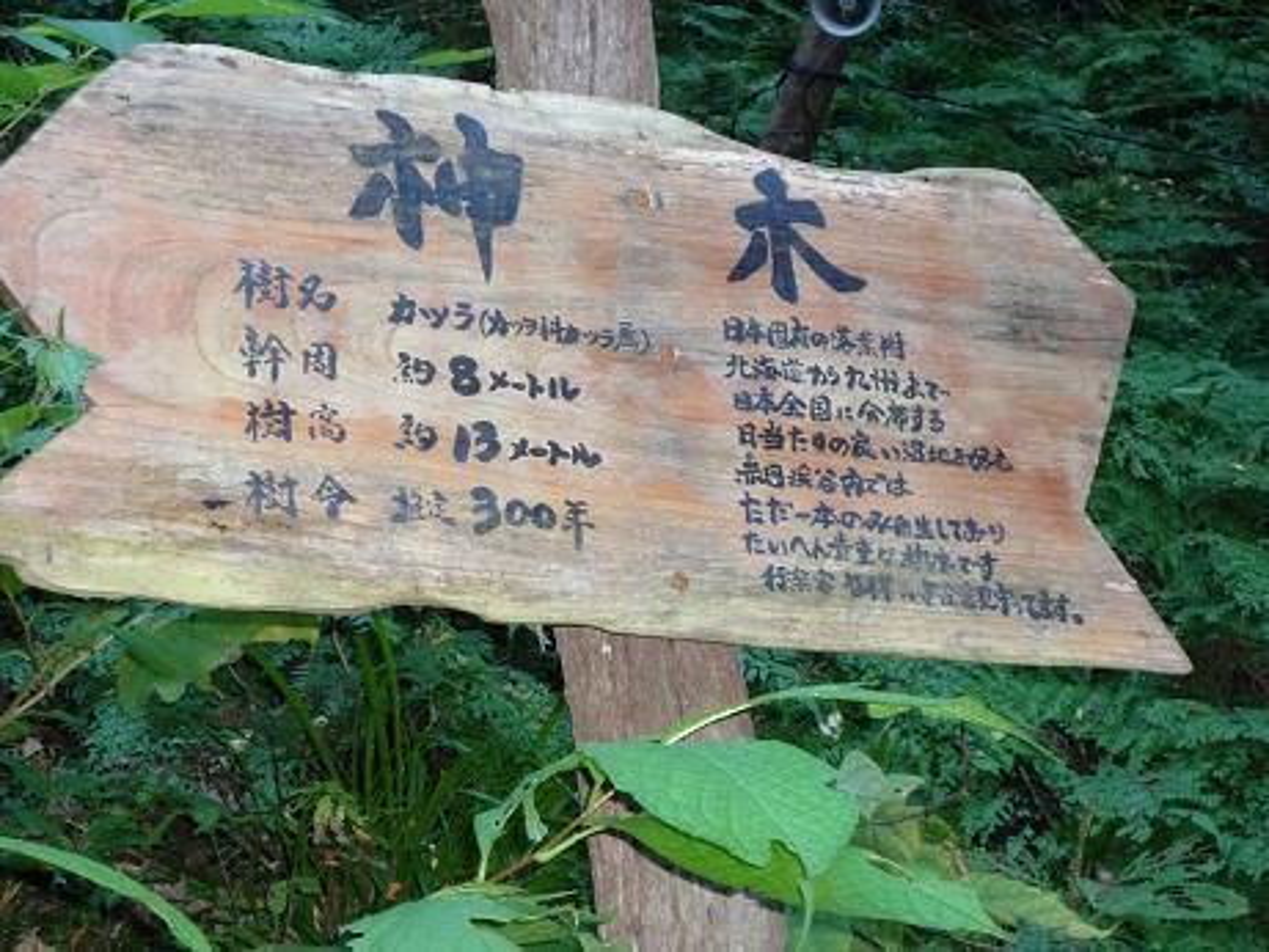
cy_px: 476
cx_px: 634
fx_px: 2457
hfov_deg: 29.0
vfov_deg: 21.9
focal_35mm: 67
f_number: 4.5
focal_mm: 9.9
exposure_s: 1/40
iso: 400
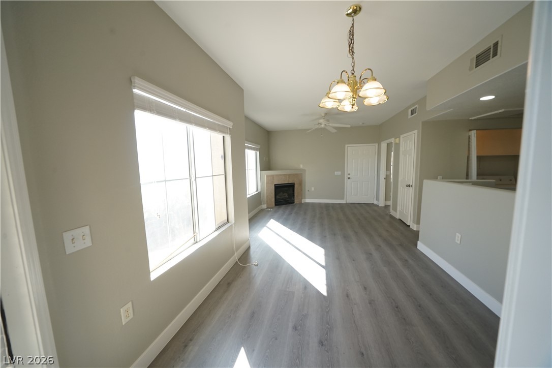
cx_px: 276
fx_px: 184
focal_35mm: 12
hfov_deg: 112.6
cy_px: 184
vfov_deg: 90.0
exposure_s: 1/125
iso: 1000
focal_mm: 12
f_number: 7.1
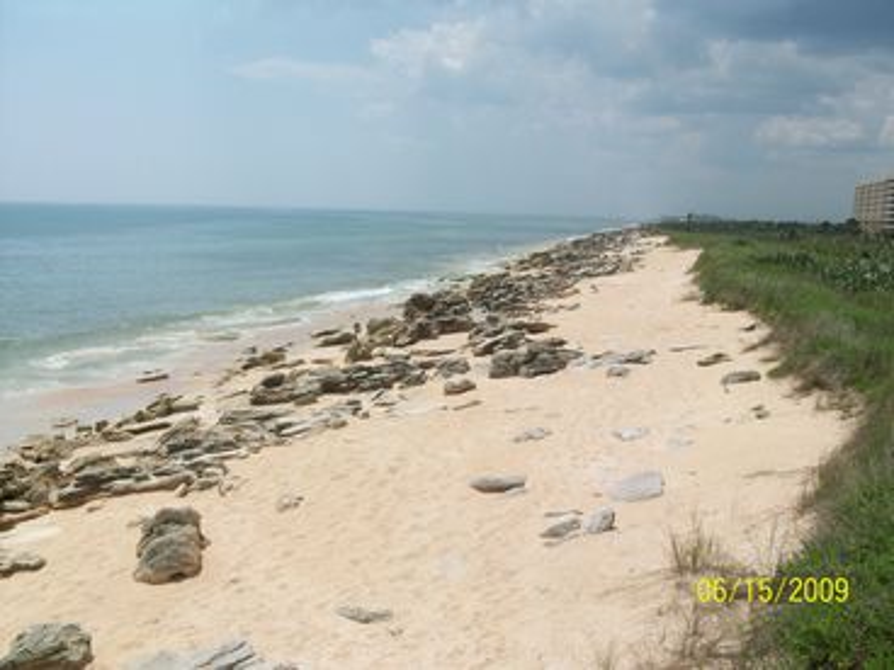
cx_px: 447
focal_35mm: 34
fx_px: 878
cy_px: 335
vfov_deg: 41.8
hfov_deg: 54.0
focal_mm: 5.7
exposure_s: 1/584
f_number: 5.5
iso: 64
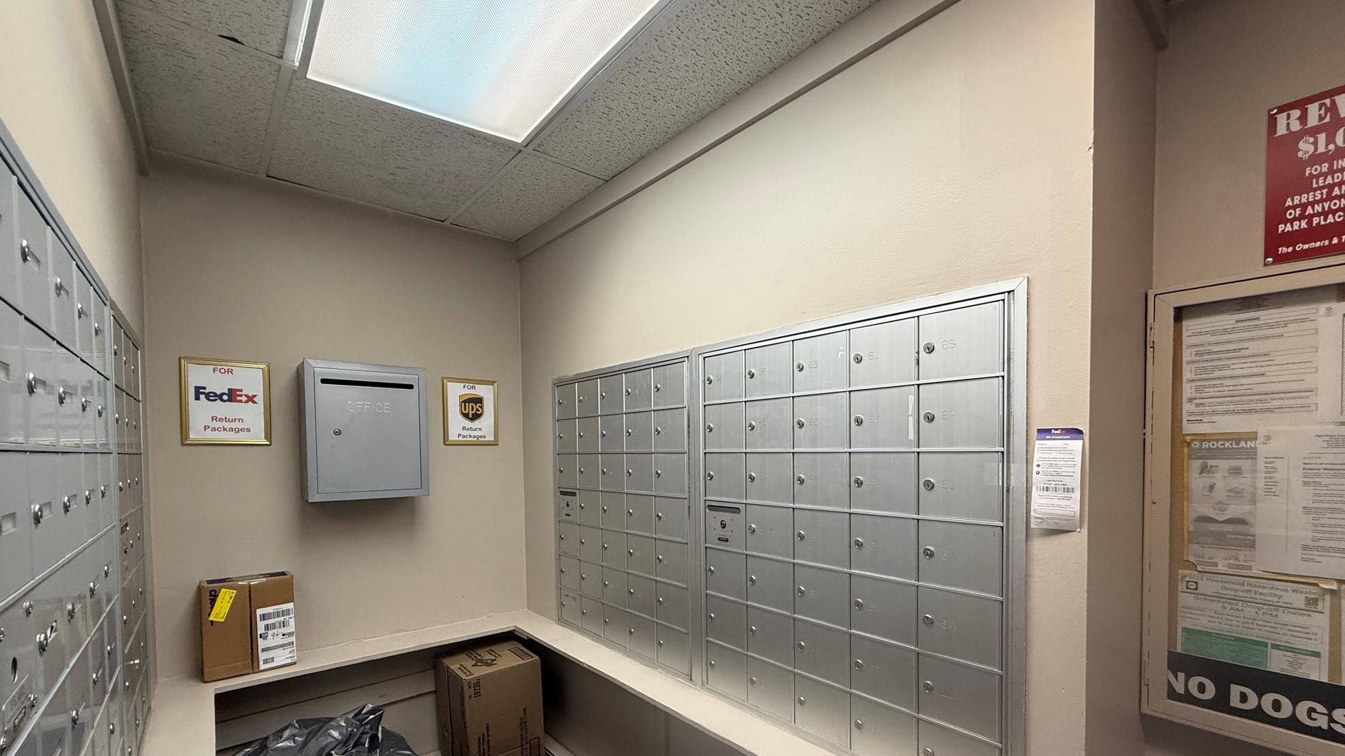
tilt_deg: -1.8
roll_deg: +0.3
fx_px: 571
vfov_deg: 66.2
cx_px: 704
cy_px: 467
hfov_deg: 99.3
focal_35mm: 16
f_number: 2.2
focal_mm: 2.22
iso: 200
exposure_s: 1/120
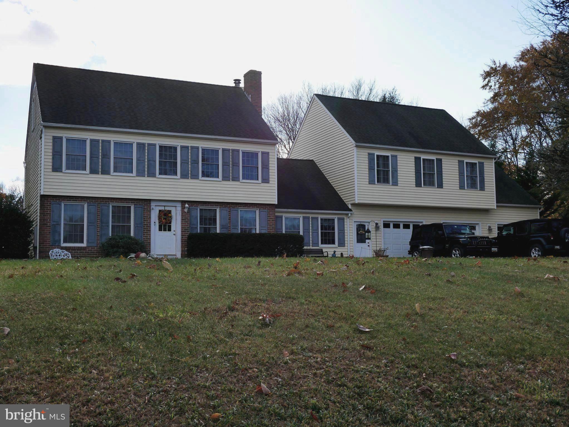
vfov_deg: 36.0
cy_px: 214
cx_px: 284
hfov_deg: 46.8
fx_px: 658
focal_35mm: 40
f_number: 7.1
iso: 200
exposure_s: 1/320
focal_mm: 20
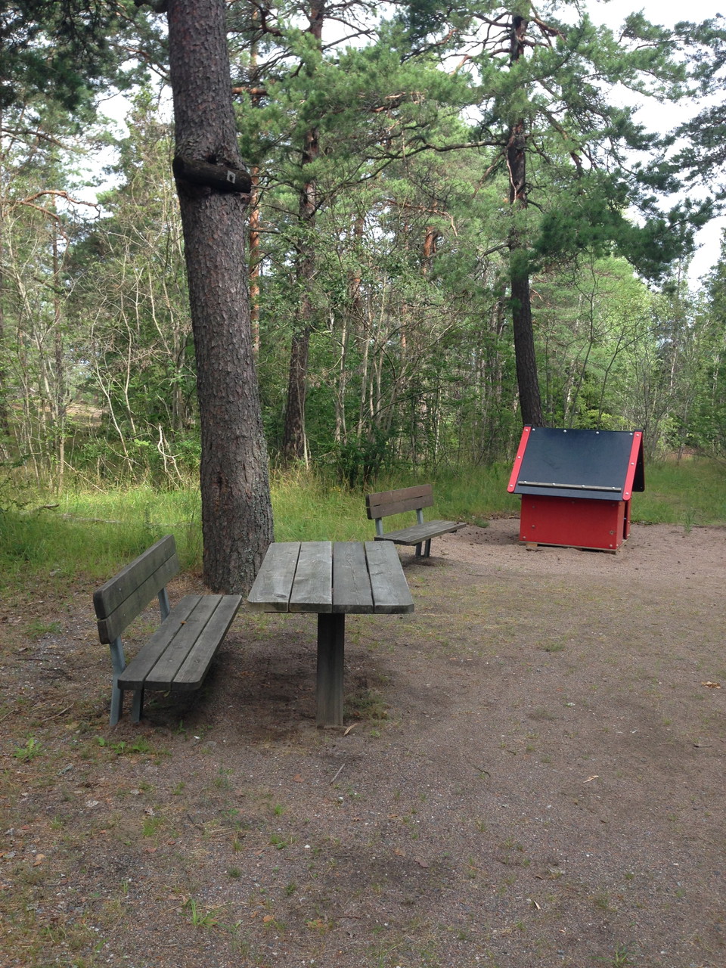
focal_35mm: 33
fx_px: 923
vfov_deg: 55.4
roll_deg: -4.7
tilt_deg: -4.6
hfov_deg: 42.9
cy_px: 484
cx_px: 363
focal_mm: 4.12
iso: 50
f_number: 2.4
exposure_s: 1/332
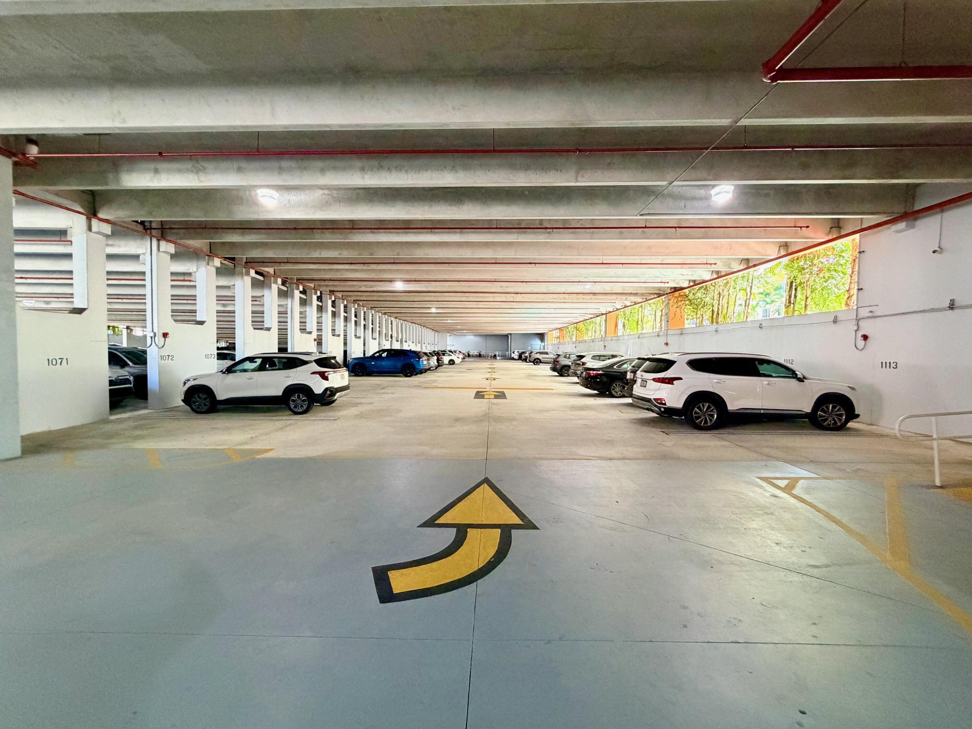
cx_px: 486
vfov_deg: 85.7
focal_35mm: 14
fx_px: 393
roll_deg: -1.5
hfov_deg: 102.1
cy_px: 364
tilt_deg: -2.4
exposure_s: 1/60
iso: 500
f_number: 2.2
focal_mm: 2.22
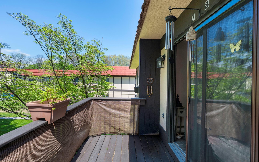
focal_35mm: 15
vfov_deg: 74.8
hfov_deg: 101.4
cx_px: 126
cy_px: 81
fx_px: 106
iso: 200
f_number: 6.3
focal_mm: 14
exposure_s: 1/320
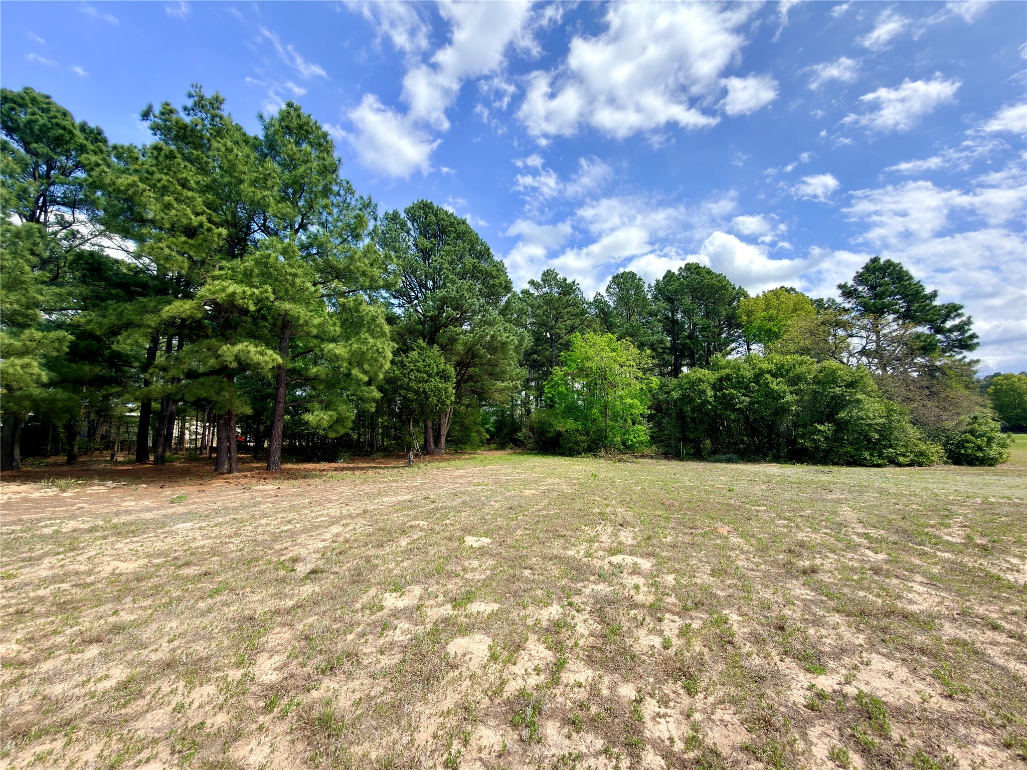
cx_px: 514
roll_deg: +0.6
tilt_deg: +6.5
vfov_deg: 85.7
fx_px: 415
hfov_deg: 102.1
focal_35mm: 14
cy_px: 385
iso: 16
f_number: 2.2
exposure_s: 1/622
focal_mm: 2.22
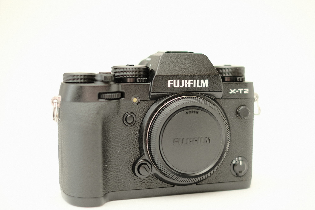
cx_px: 158
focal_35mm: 53
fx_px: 464
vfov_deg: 25.5
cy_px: 105
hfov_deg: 37.5
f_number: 2
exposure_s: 1/200
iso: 400
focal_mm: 35
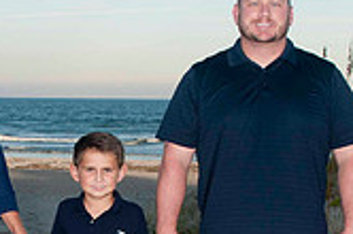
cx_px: 108
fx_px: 1125
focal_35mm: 115
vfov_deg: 11.8
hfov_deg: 17.8
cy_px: 207
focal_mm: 22
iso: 100
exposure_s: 1/160
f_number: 8
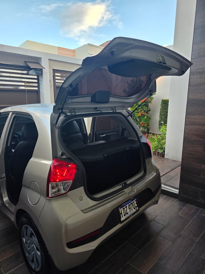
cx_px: 102
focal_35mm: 23
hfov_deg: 58.9
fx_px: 182
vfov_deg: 73.9
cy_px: 137
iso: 64
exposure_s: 1/180
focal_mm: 6.3
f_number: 1.7
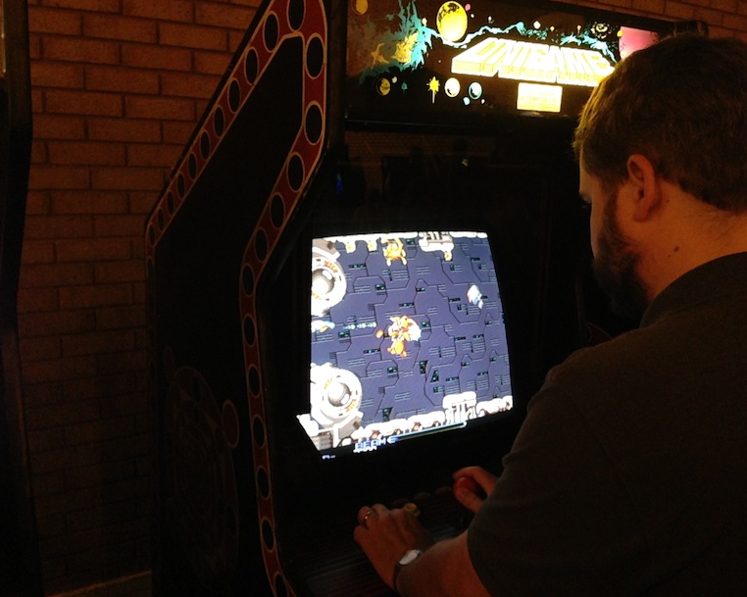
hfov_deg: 27.5
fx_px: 1525
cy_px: 299
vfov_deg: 22.2
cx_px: 398
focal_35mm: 69
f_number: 2.4
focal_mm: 4.12
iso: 320
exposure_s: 1/20
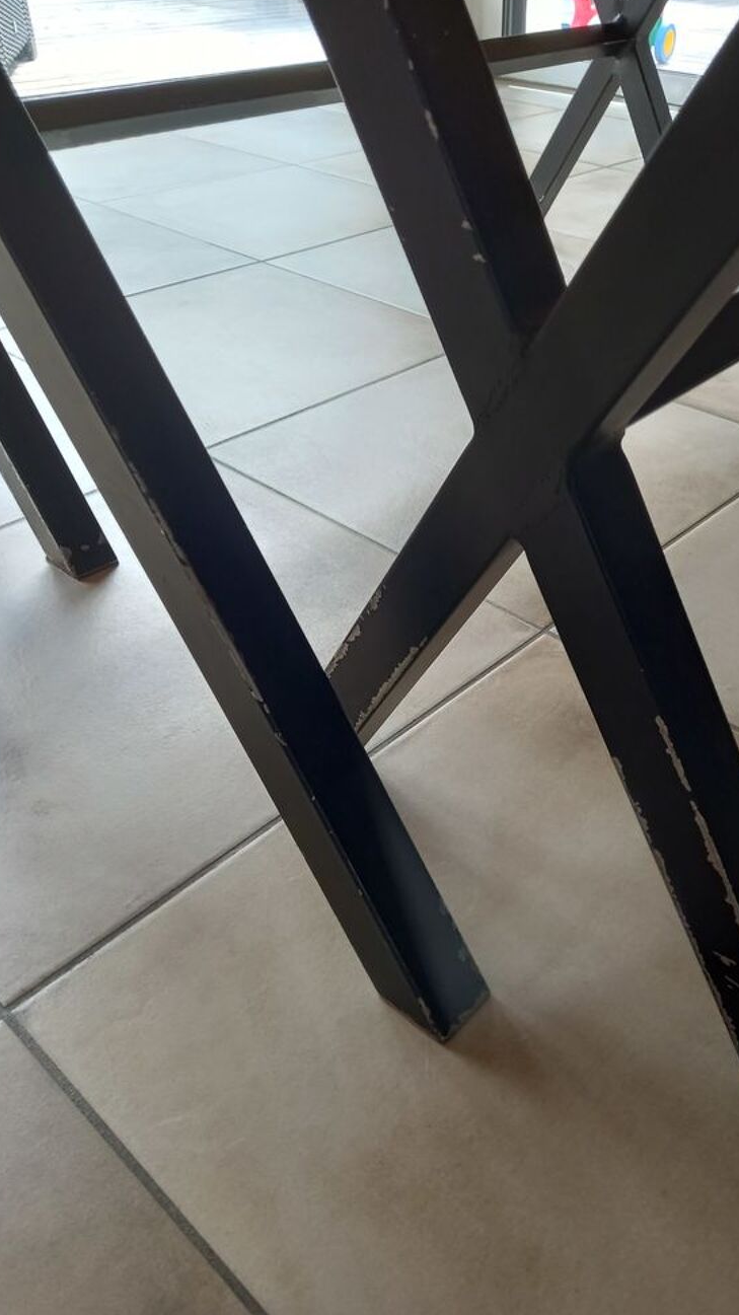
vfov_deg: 67.9
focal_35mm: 28
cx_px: 482
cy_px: 644
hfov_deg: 41.0
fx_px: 976
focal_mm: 4.6
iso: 80
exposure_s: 1/50
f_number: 2
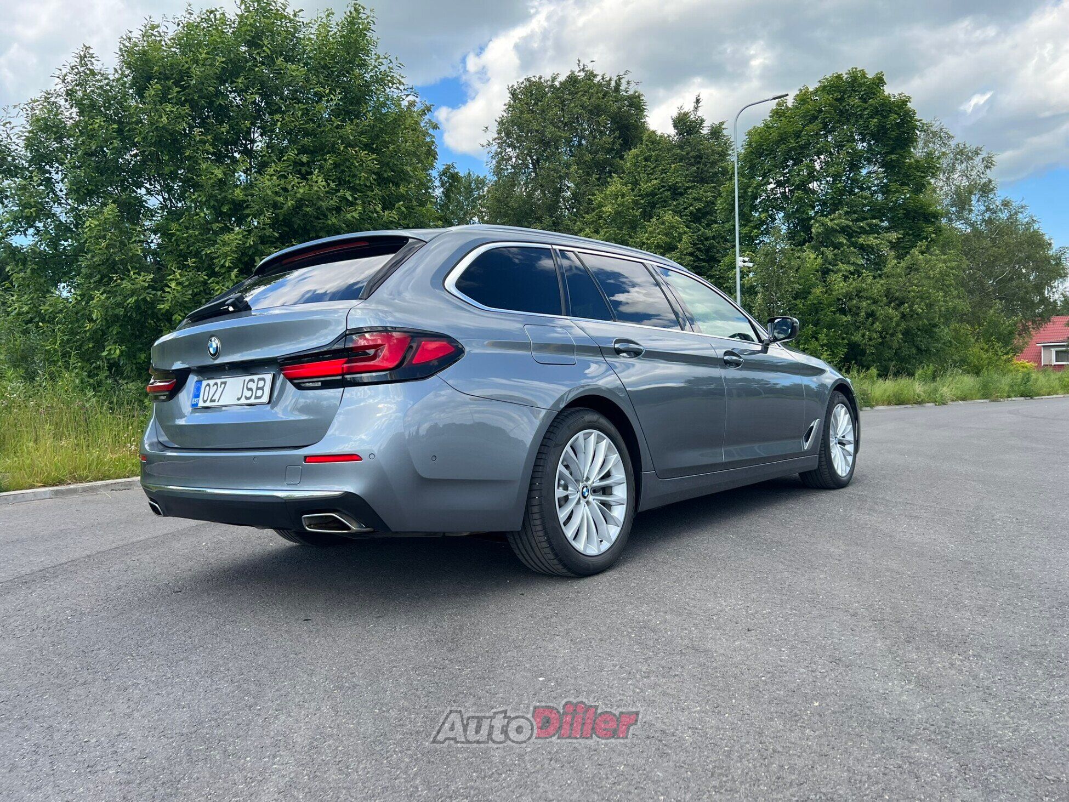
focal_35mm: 26
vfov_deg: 53.1
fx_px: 803
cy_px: 401
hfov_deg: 67.3
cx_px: 534
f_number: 1.5
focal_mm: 5.7
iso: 50
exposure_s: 1/1147
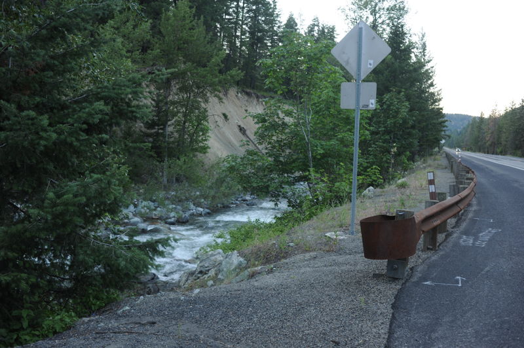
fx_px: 509
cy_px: 174
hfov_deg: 54.5
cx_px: 262
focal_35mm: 35
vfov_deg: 37.8
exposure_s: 1/60
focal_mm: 35
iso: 200
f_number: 4.5
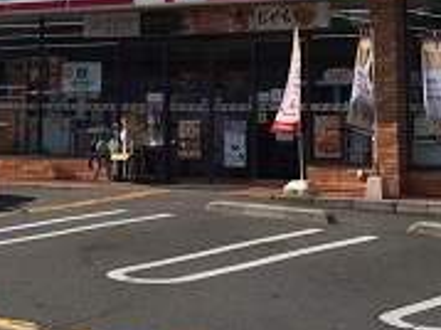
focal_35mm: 106
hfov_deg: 18.5
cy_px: -103
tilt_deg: +10.5
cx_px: 147
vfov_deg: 13.4
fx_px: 1350
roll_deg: -2.6
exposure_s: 1/3300
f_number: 2.2
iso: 32
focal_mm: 4.15
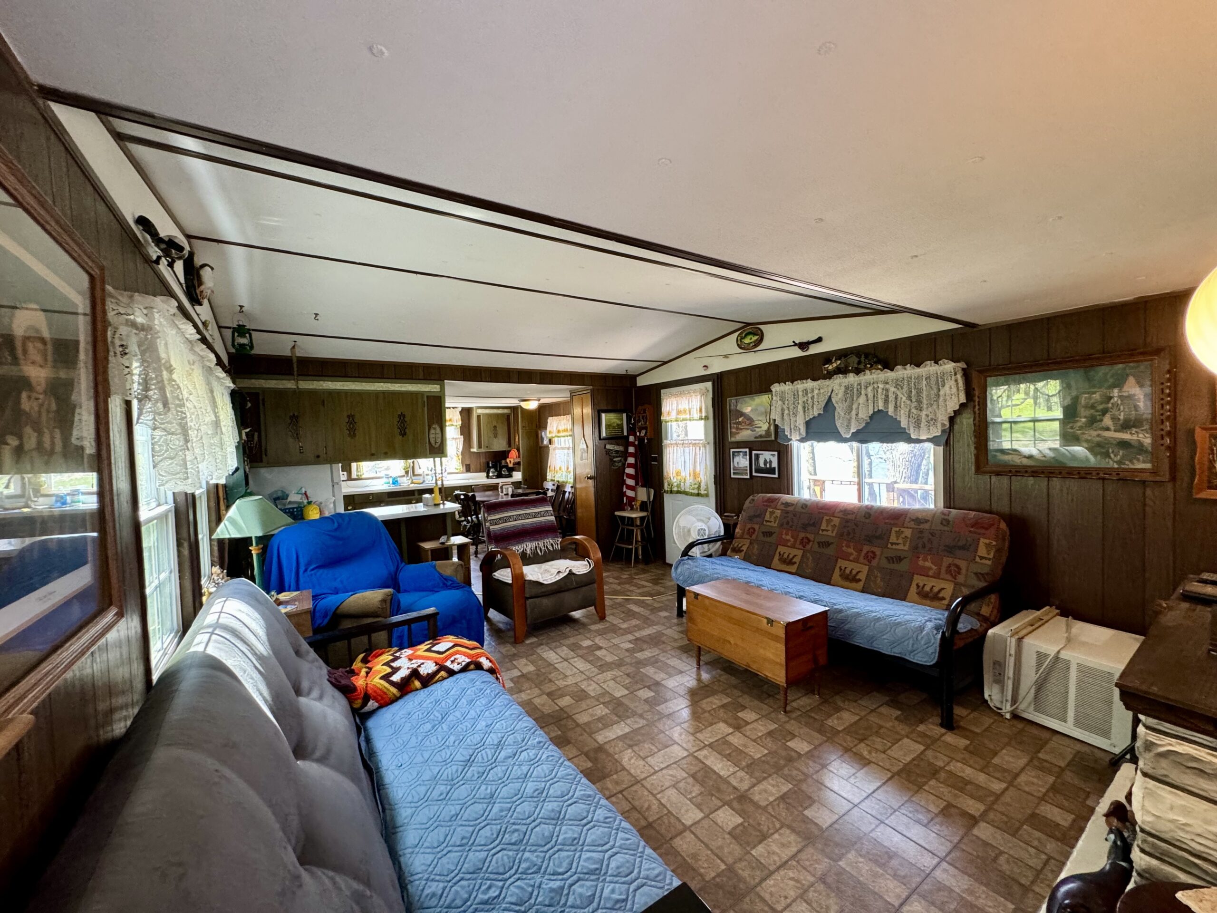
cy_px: 456
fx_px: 492
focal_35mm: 14
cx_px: 608
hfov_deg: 102.1
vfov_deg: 85.7
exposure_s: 1/60
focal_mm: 2.22
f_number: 2.2
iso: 250
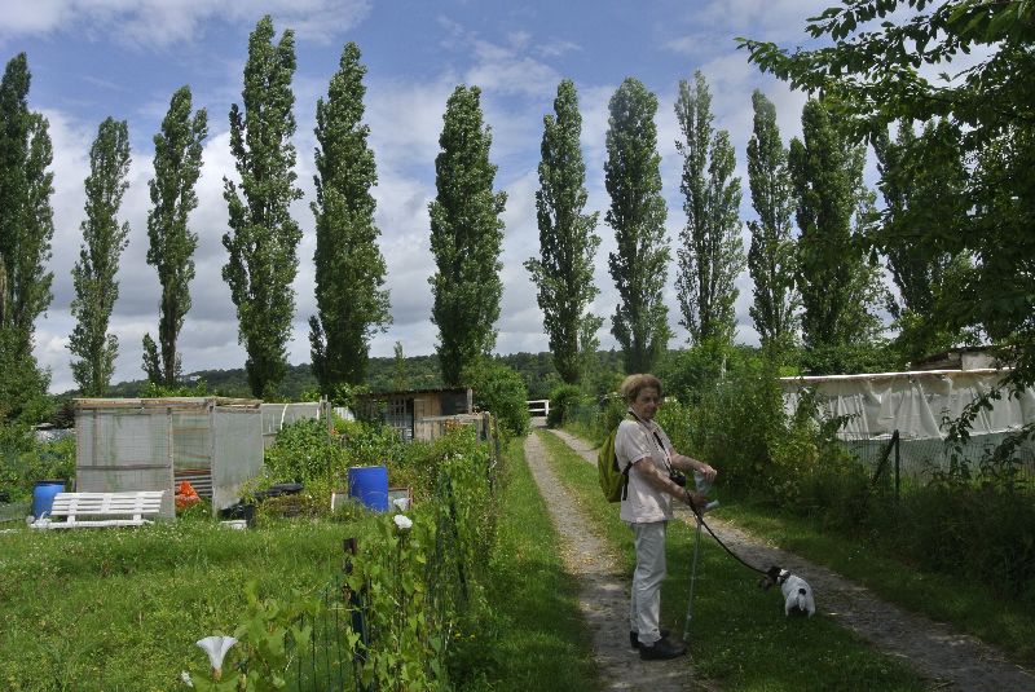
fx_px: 834
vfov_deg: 45.0
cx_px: 518
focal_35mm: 29
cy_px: 346
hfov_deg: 63.6
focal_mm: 11
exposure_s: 1/160
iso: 100
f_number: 11
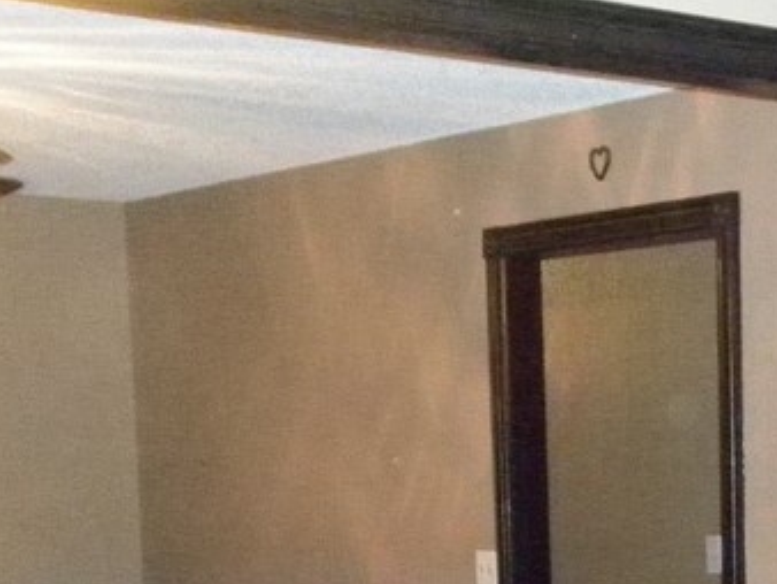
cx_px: 1048
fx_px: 2381
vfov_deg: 13.5
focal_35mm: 106
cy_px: 733
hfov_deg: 17.3
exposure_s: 1/60
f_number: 3.2
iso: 1600
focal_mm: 6.1
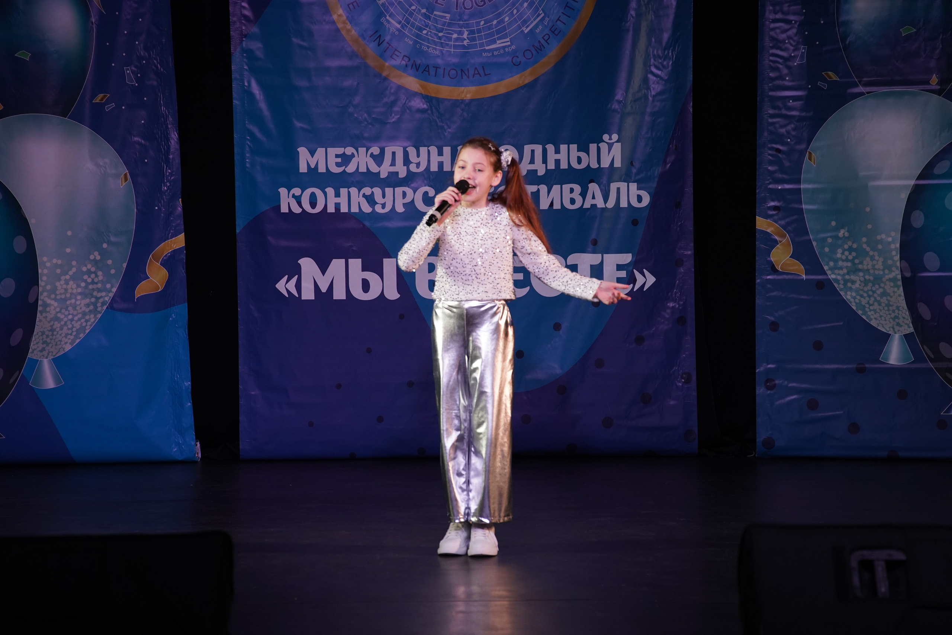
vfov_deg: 9.1
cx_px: 476
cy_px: 318
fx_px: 3967
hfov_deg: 13.7
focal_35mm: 150
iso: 1600
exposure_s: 1/400
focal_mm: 150
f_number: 4
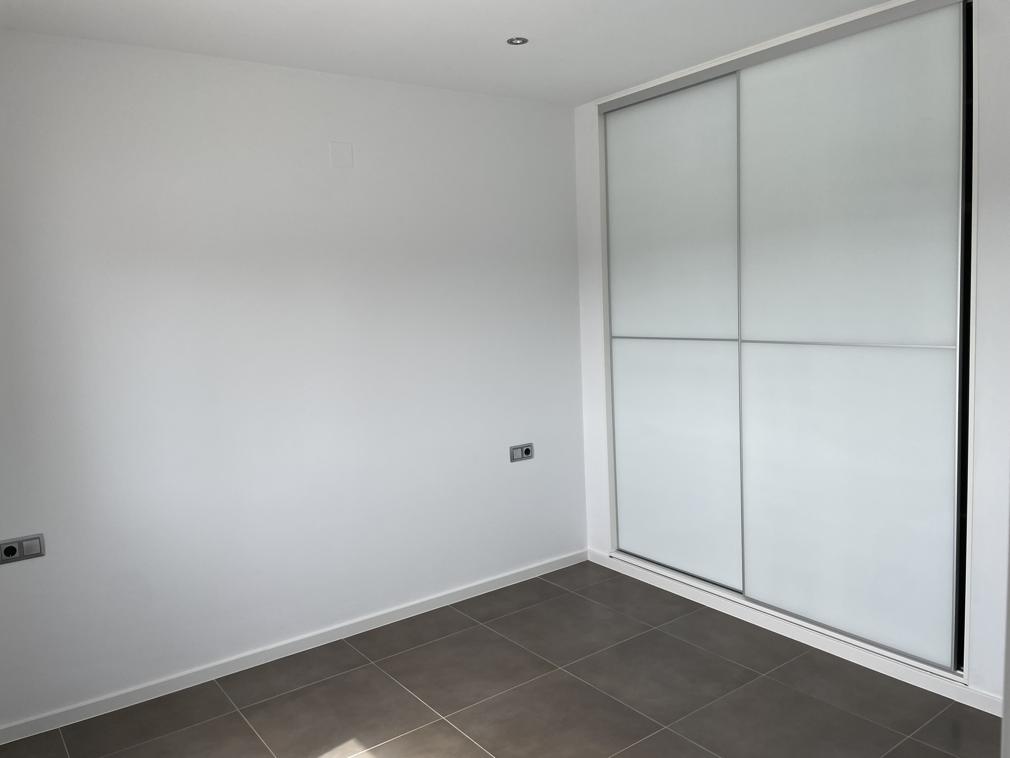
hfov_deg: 67.3
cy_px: 379
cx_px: 505
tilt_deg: -4.7
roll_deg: +2.9
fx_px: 759
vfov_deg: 53.1
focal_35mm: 26
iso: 32
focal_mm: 4.2
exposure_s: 1/251
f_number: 1.6
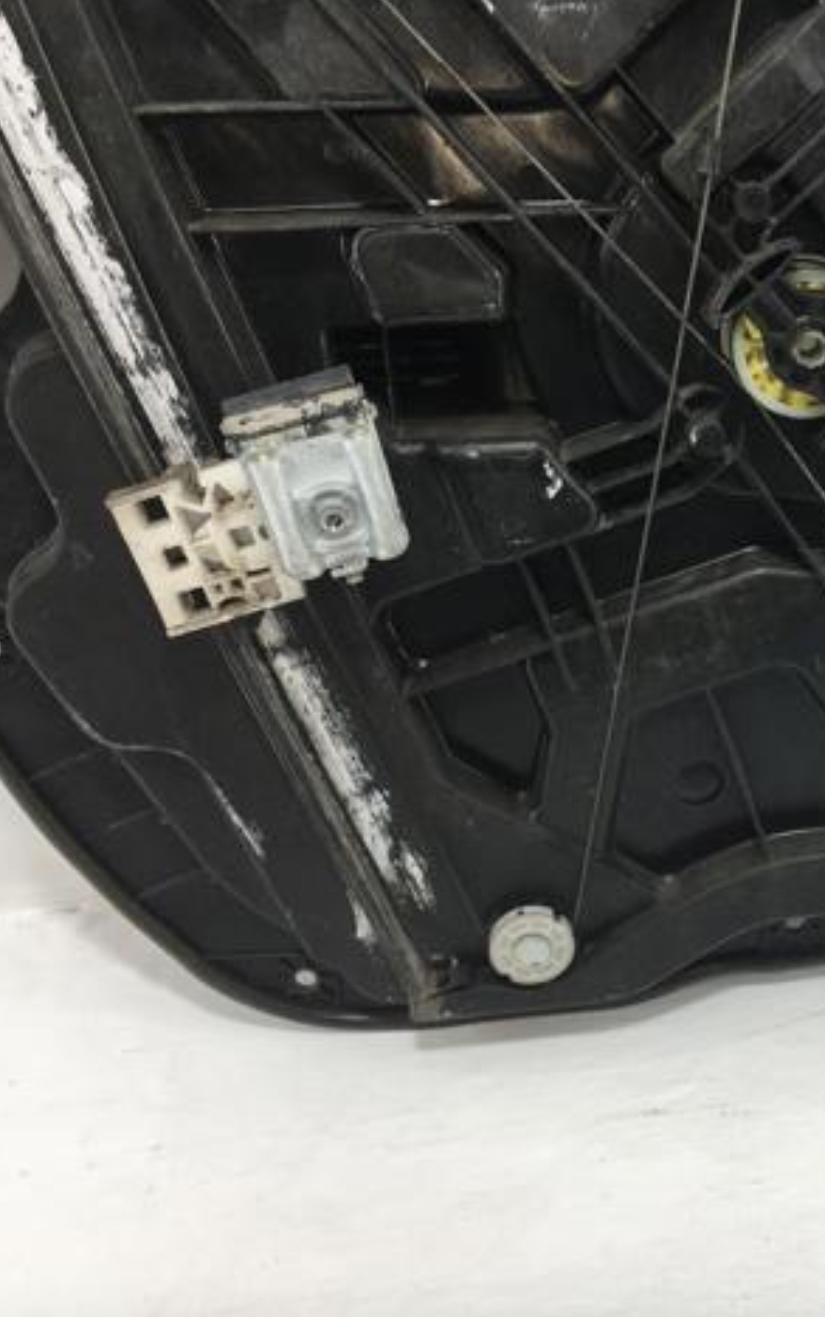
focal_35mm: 42
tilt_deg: -32.1
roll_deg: -0.6
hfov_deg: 29.3
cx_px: 752
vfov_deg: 47.2
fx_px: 1509
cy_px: 644
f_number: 2.2
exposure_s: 1/149
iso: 25
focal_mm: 4.15
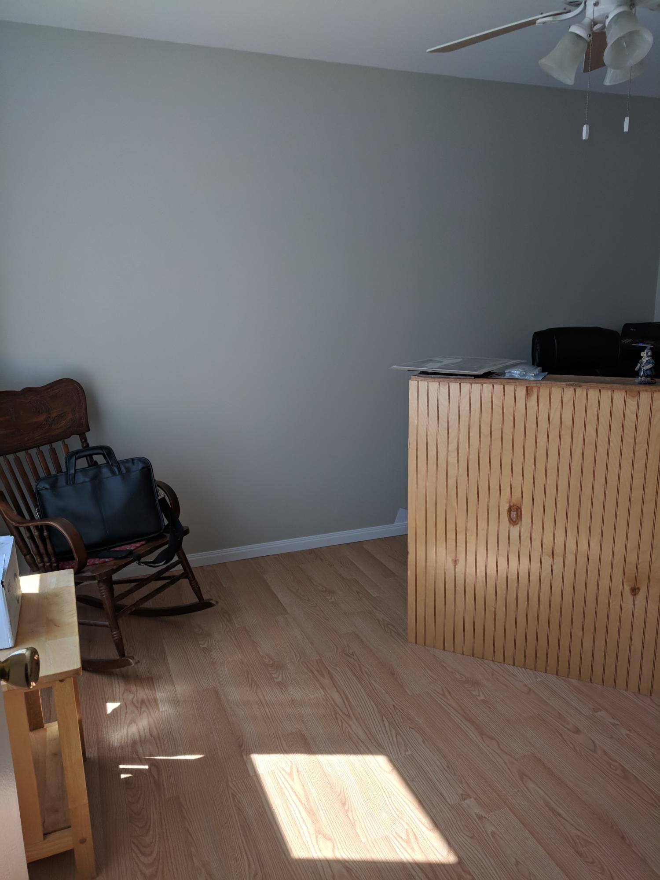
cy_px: 440
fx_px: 661
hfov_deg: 53.1
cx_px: 330
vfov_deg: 67.3
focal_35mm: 26
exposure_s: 1/342
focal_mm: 4.67
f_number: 2
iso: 51
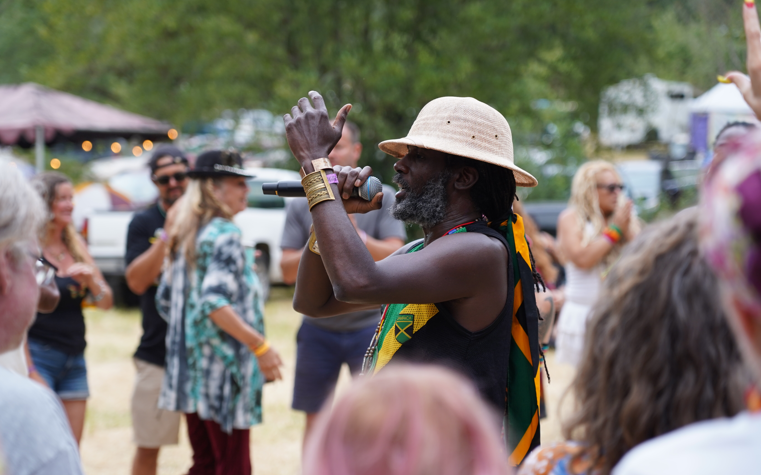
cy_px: 263
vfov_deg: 11.2
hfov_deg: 17.8
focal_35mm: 117
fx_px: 2427
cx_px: 348
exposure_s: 1/160
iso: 320
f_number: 4
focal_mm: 105
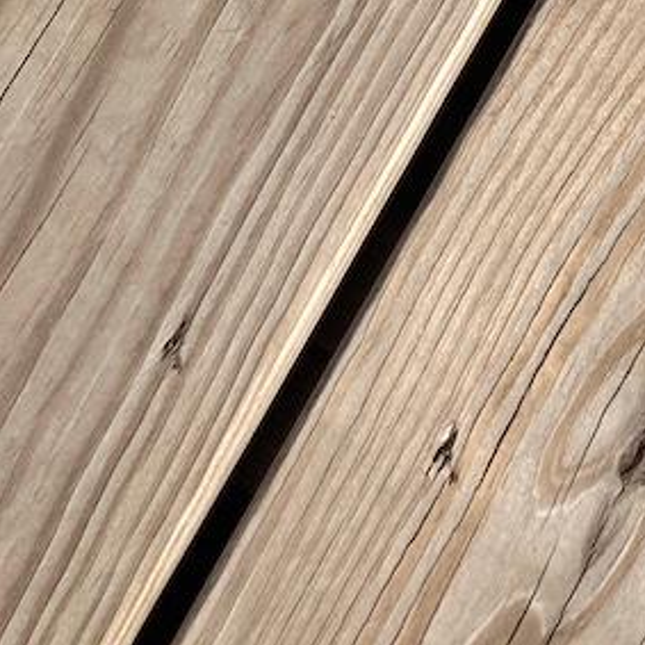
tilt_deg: -82.0
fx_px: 2213
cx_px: 950
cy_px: -428
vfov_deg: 14.9
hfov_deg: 15.4
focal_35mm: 105
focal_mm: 3.99
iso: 20
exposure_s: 1/3247
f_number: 1.8
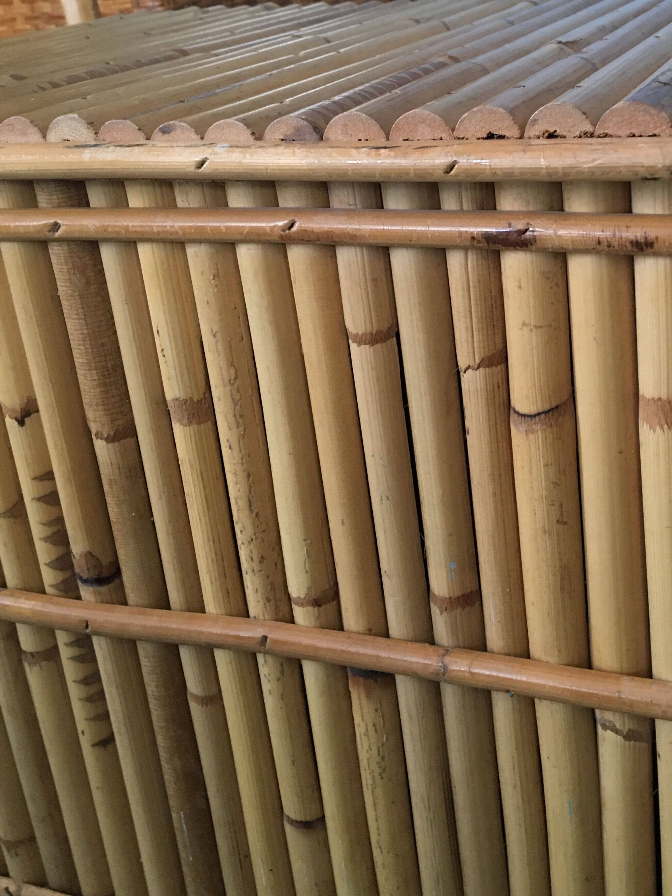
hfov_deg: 33.2
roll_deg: +5.2
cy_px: 324
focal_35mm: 43
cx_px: 474
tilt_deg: -18.5
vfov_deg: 43.4
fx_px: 1113
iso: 200
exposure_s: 1/20
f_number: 2.2
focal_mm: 4.15
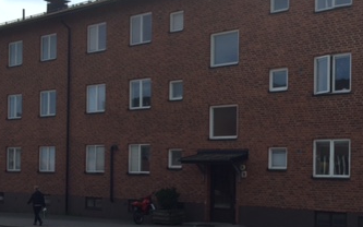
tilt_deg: +0.9
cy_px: 171
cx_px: 215
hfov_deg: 34.5
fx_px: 584
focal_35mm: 59
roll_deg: -1.1
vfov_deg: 21.8
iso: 32
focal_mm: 4.15
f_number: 2.2
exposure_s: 1/1980
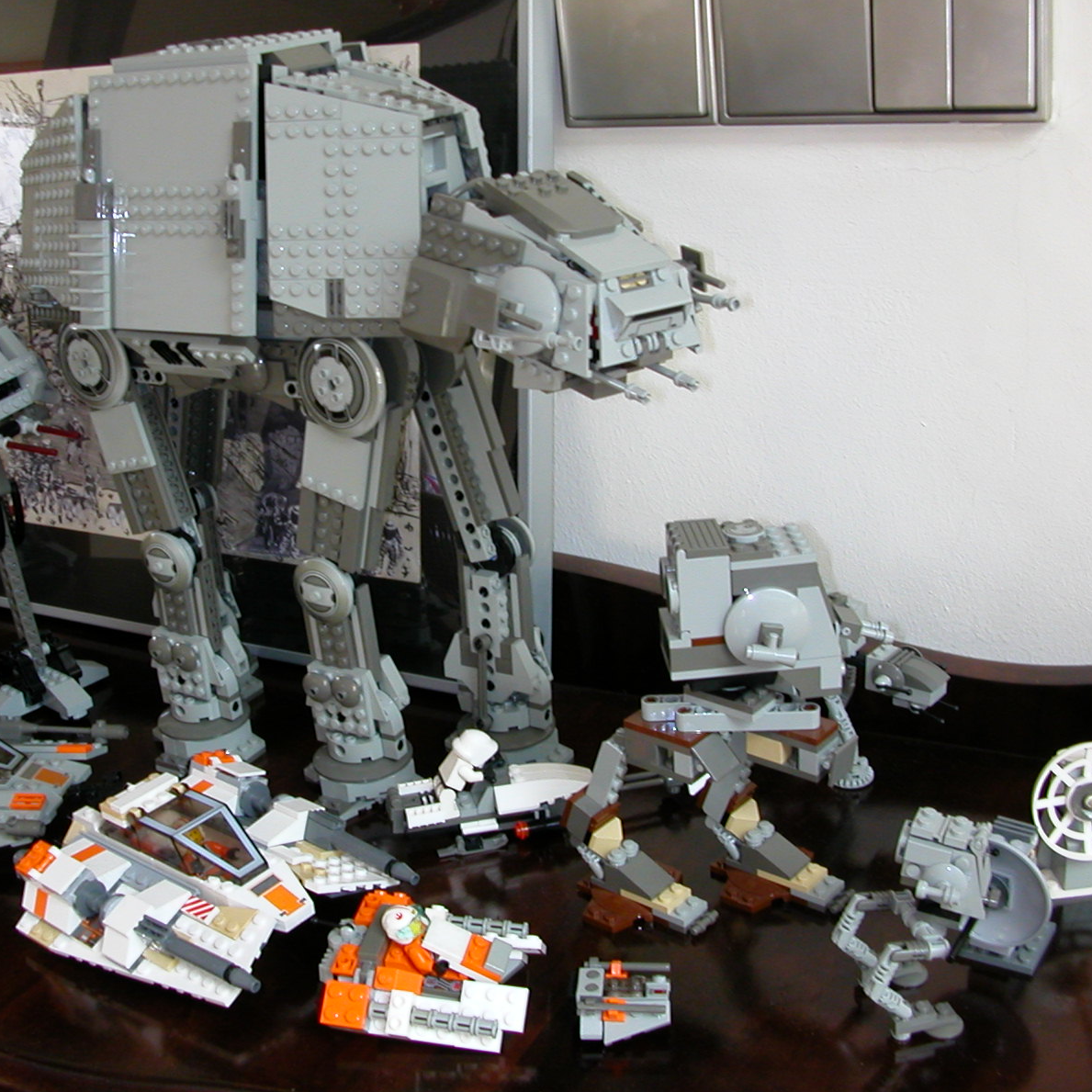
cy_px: 549
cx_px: 421
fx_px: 1570
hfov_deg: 38.1
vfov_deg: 38.3
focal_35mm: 44
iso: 100
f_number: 2.7
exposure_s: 1/30
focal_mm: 5.6
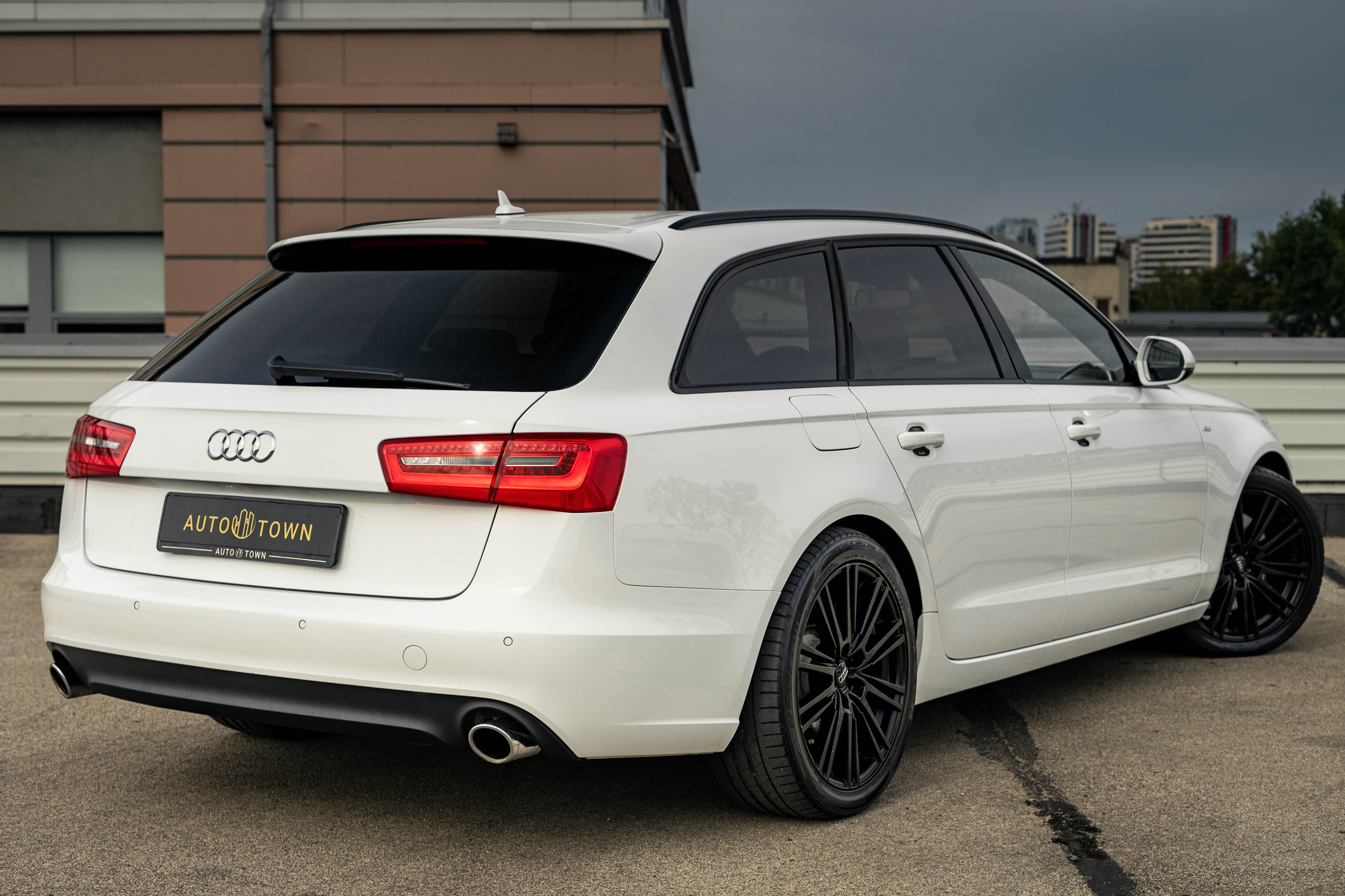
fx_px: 2092
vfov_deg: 24.2
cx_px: 659
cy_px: 495
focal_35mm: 56
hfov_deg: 35.6
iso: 250
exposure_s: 1/640
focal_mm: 50
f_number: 5
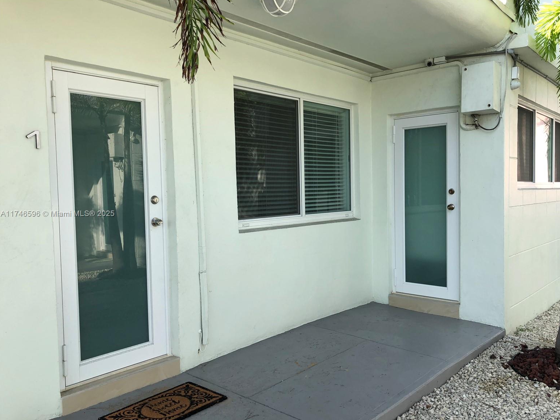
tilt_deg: -0.9
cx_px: 289
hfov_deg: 61.6
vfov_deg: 48.2
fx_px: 469
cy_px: 214
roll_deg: +1.0
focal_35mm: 29
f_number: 1.8
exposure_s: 1/412
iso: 20
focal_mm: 4
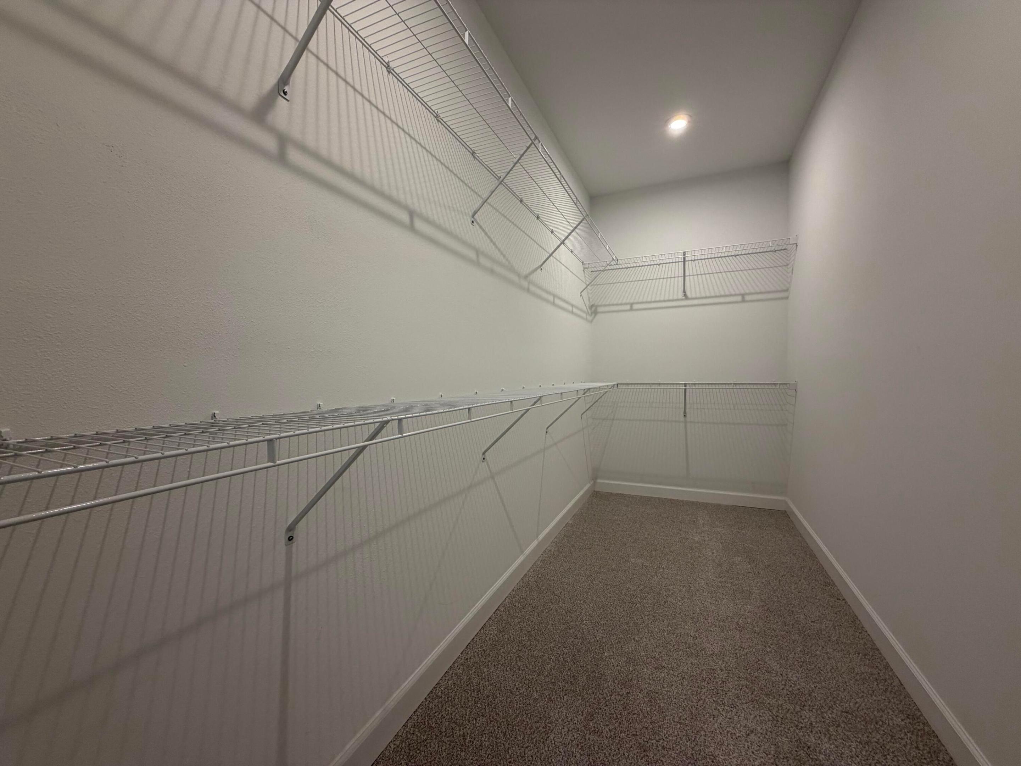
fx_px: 413
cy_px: 383
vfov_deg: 85.7
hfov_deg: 102.1
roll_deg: +1.5
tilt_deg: -1.6
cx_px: 510
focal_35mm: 14
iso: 160
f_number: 2.2
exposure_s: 1/120
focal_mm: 2.22
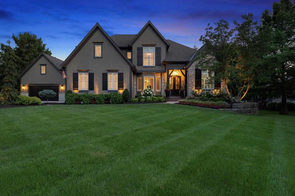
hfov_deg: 81.2
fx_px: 172
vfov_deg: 59.5
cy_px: 99
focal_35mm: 21
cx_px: 146
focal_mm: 20
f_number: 8
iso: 100
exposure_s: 1.3
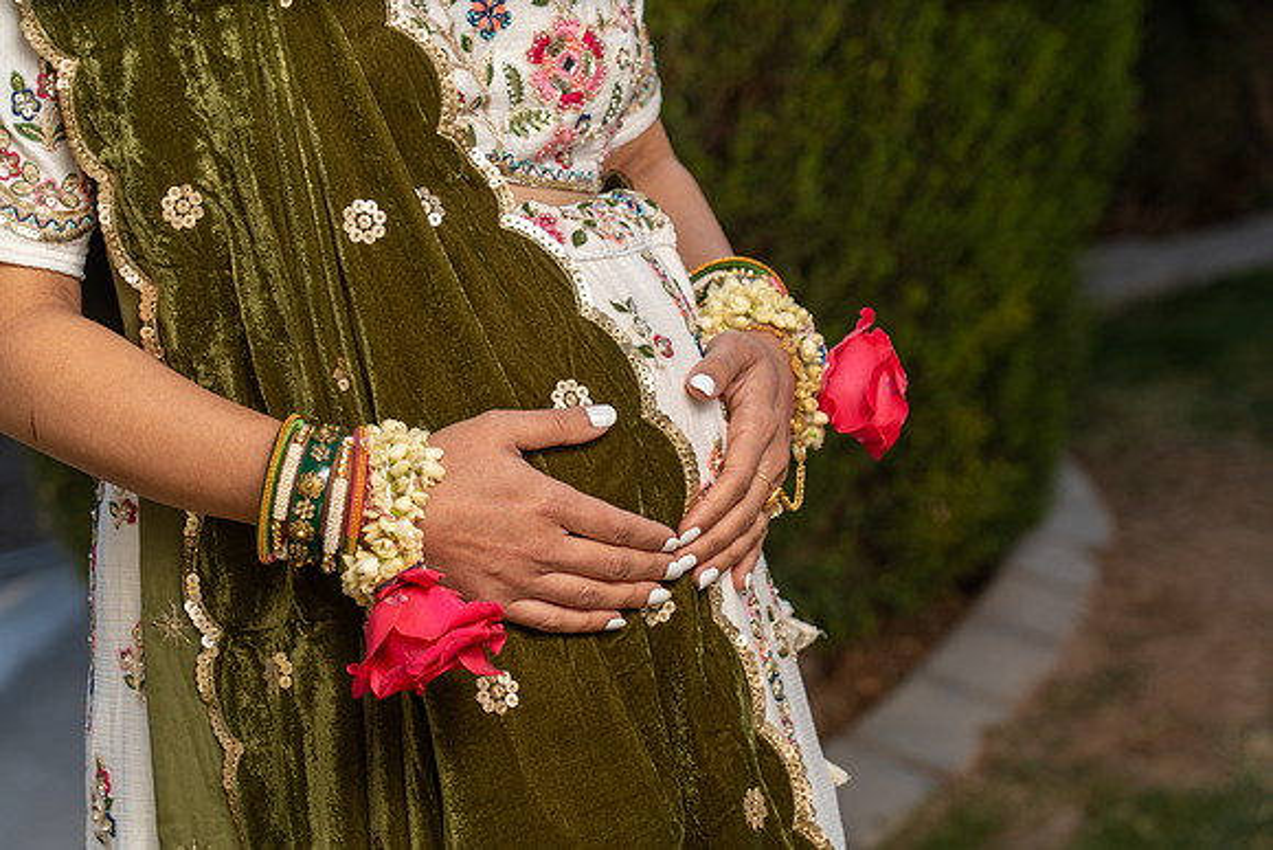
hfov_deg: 19.5
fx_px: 3714
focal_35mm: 105
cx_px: 636
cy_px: 425
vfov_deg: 13.0
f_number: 5.6
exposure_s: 1/200
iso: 100
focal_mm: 105
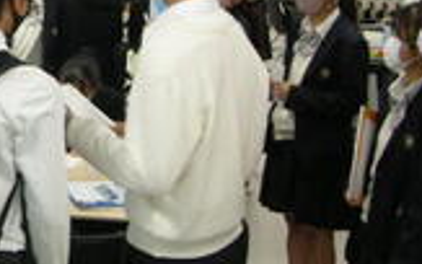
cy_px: 72
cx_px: -78
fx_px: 1047
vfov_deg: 14.3
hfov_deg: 21.3
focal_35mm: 91
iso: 50
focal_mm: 5.8
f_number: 2.8
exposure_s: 1/16.3
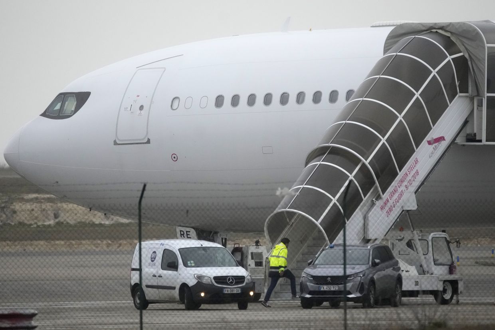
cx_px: 248
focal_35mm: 559
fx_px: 7684
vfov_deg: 2.5
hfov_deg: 3.7
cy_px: 165
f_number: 5.6
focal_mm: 373
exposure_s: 1/1600
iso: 4000
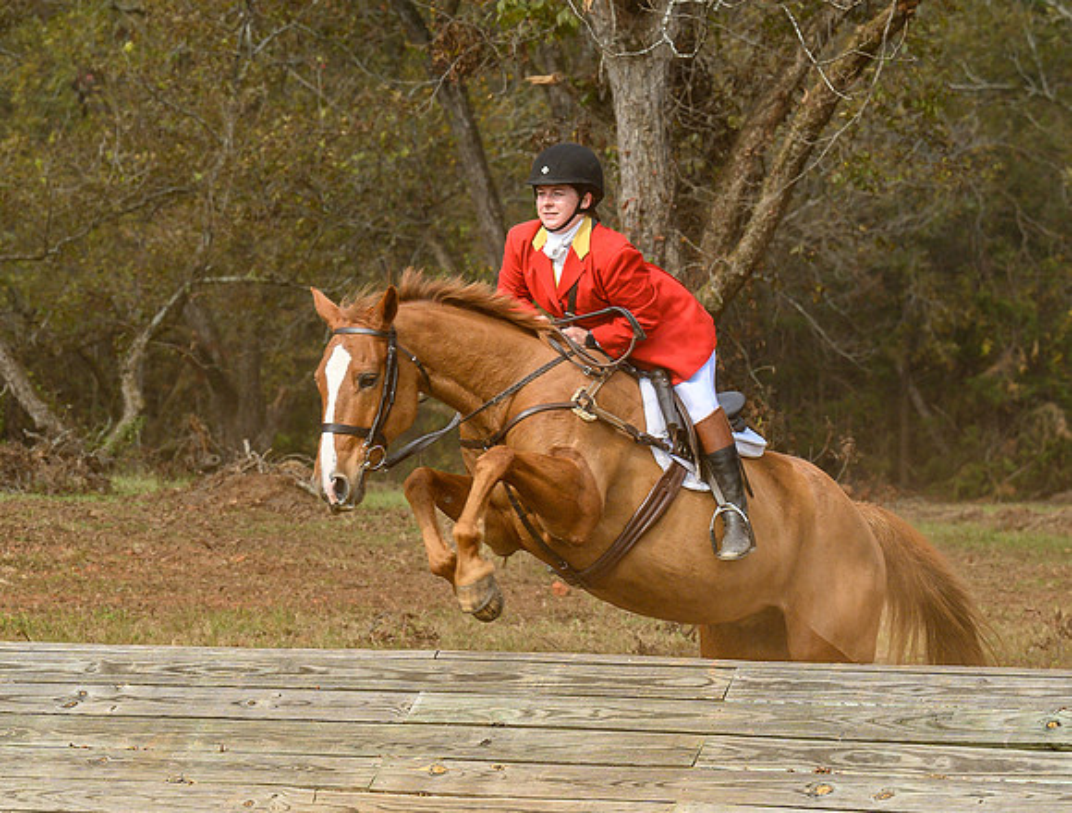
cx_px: 141
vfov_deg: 5.3
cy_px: 466
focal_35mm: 281
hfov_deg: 7.0
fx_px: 8745
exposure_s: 1/500
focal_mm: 115
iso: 400
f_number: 6.3
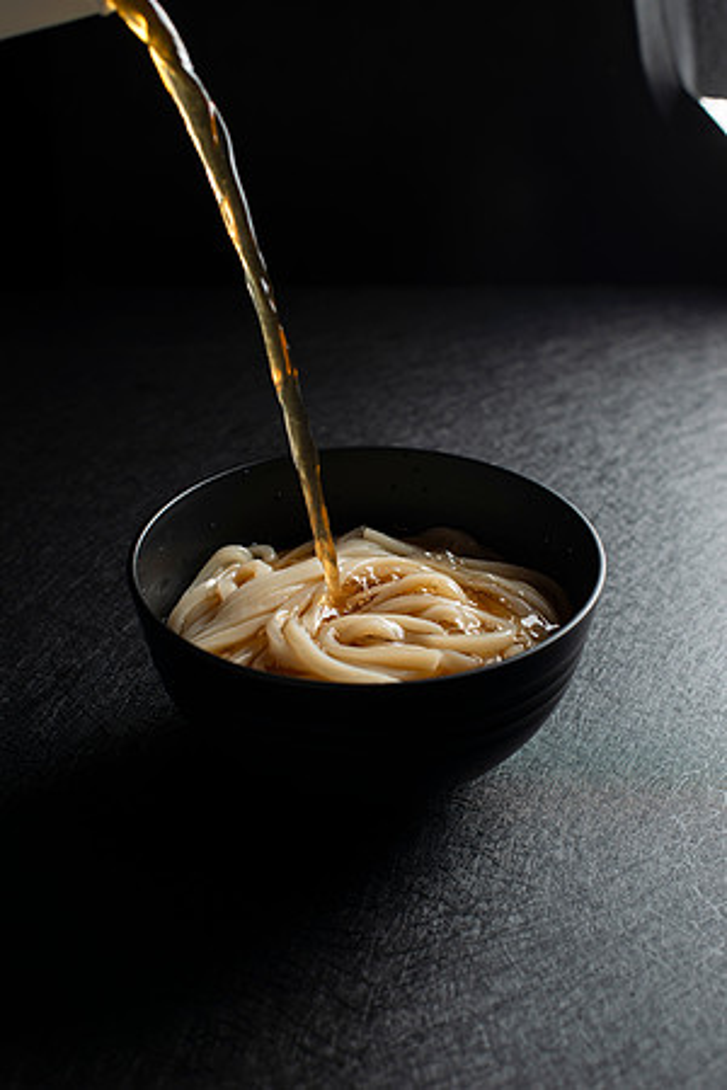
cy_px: 545
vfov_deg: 39.6
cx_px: 364
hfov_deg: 27.0
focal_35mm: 50
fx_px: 1514
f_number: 5.6
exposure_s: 1/200
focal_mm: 50
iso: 100
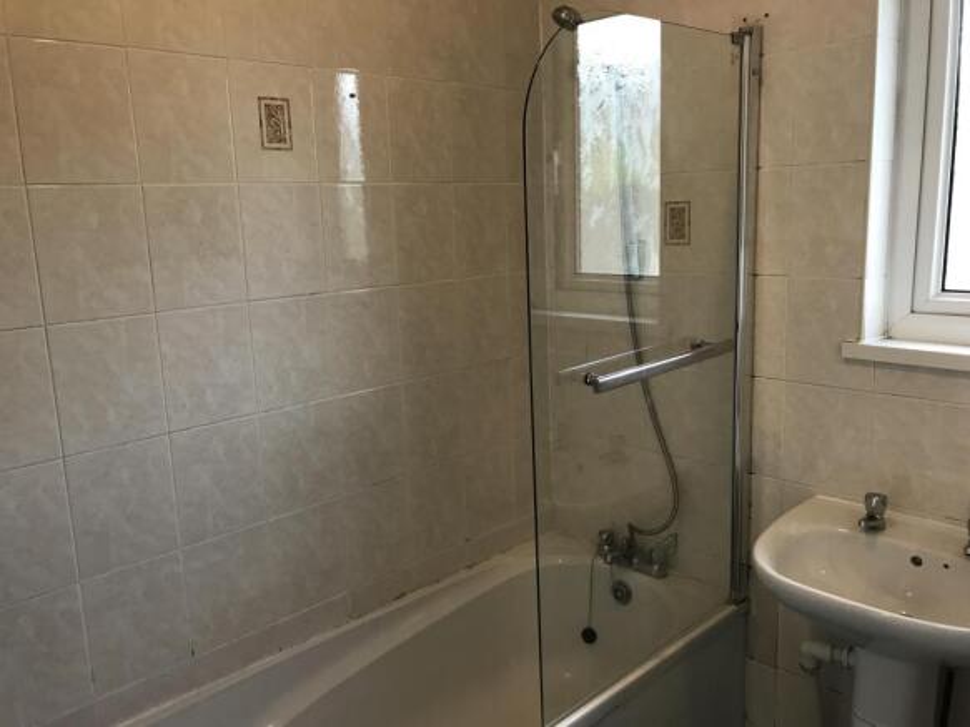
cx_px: 485
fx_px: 784
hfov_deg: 63.5
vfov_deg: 49.7
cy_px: 364
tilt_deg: -10.1
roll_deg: +2.6
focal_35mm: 28
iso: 32
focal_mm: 3.99
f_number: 1.8
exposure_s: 1/33
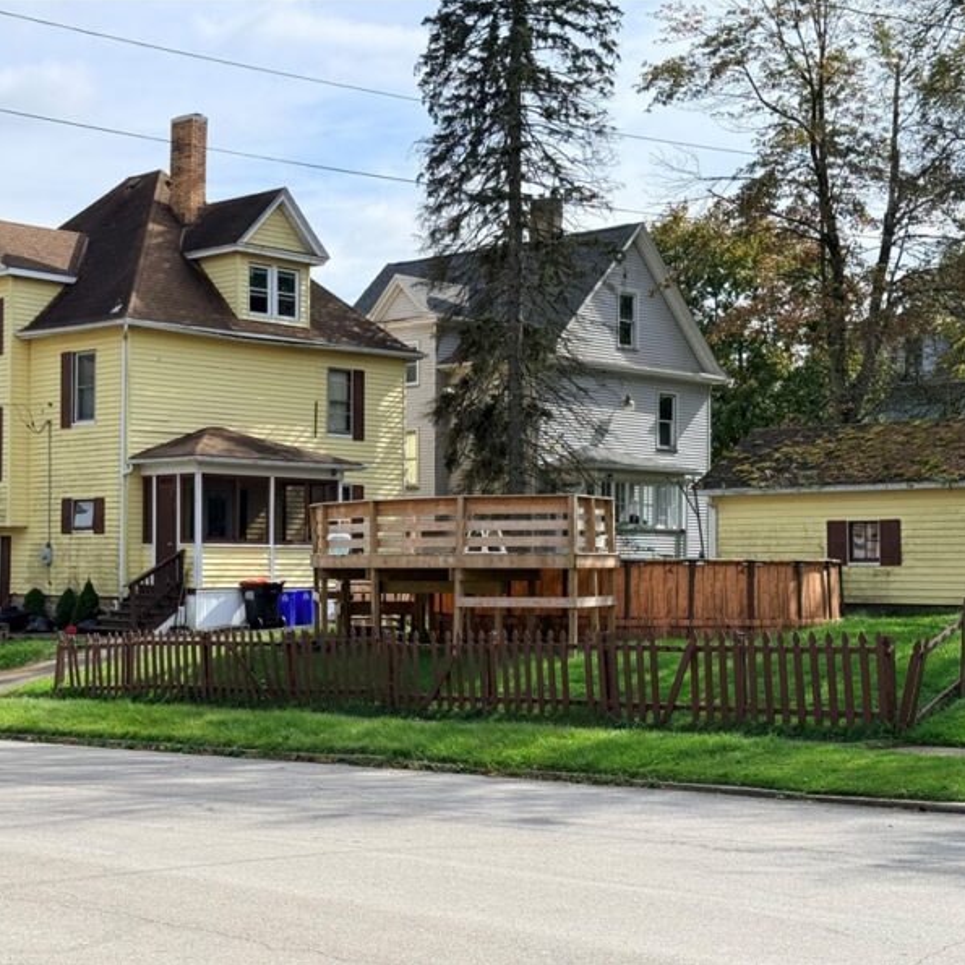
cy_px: 483
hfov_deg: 29.9
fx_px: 1798
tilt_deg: +2.3
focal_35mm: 57
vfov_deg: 30.0
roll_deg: -0.1
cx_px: 336
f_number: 1.78
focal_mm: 6.76
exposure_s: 1/4587
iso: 100
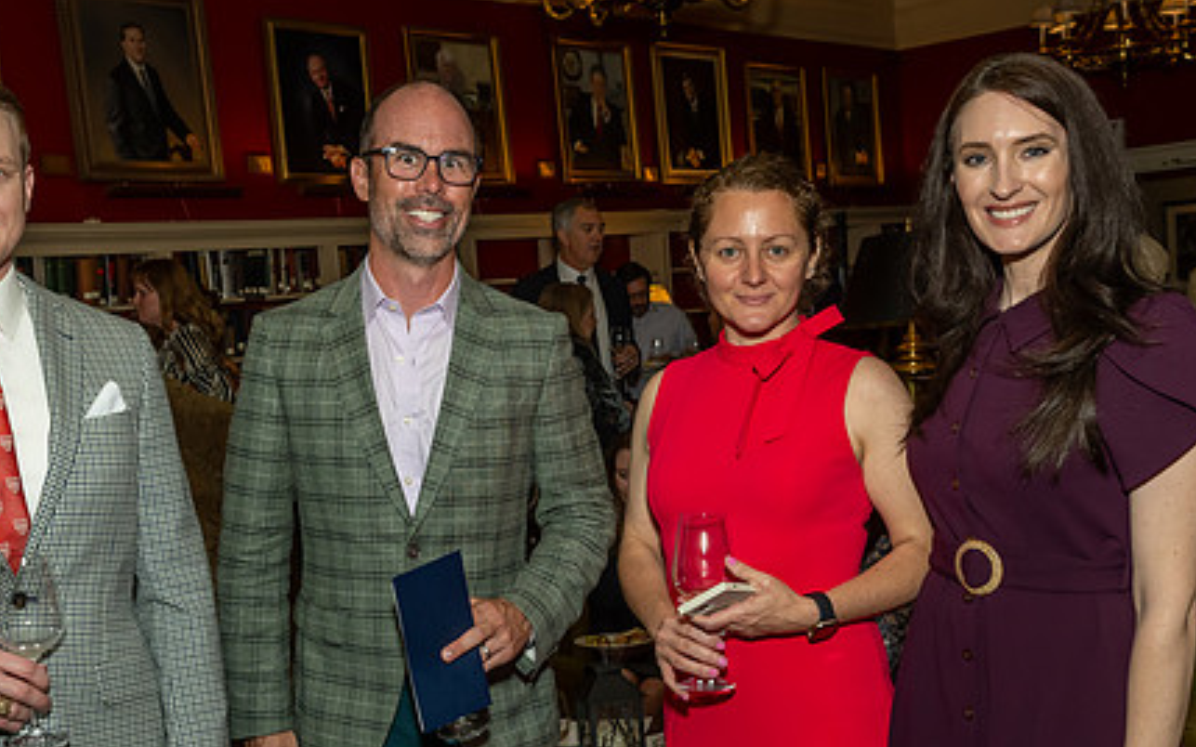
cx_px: 564
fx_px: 1467
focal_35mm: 45
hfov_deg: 44.3
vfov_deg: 28.4
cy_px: 492
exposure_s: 1/250
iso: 500
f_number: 8
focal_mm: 20
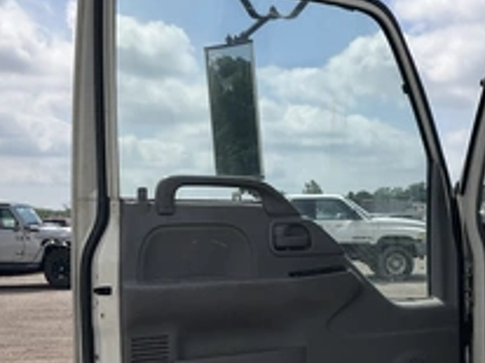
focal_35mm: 56
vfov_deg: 25.9
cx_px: 340
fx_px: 784
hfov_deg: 33.9
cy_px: 248
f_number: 1.8
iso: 25
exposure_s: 1/2801
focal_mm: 3
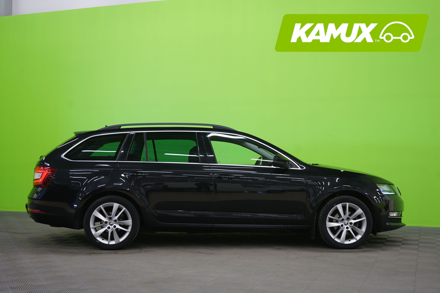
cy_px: 146
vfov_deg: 30.5
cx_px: 220
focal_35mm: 44
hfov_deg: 44.5
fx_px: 538
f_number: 5
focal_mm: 44
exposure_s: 1/8
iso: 400
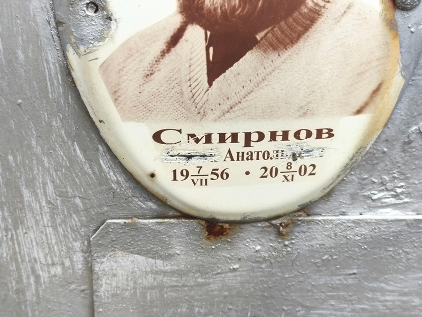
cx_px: 211
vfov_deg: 29.1
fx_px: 610
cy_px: 158
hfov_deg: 38.2
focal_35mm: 50
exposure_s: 1/60
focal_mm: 4.71
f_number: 1.7
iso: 64
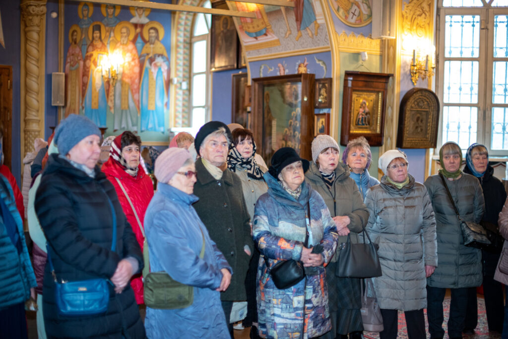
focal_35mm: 50
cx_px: 254
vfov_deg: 27.0
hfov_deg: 39.6
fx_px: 706
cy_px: 170
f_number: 1.4
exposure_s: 1/200
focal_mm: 50
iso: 1250
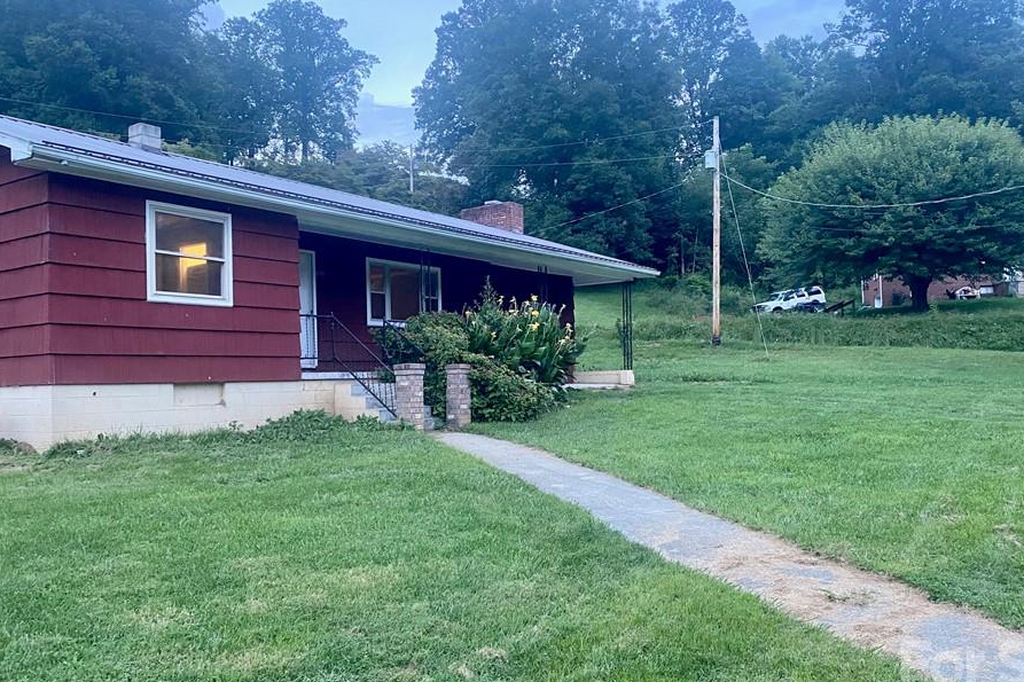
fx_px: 882
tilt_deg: +2.3
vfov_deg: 42.3
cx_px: 544
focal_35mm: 31
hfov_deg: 60.2
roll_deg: +0.7
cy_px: 367
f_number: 1.8
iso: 320
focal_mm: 4.25
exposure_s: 1/60
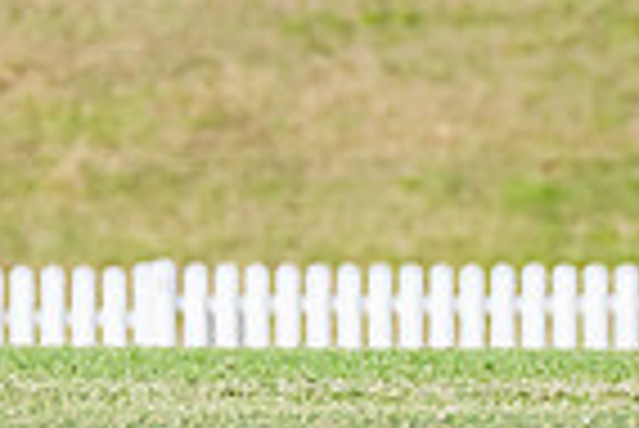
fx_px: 37259
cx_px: 1122
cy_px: -320
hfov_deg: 1.0
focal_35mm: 2097
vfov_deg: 0.7
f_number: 7.1
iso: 640
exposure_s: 1/1250
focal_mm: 420
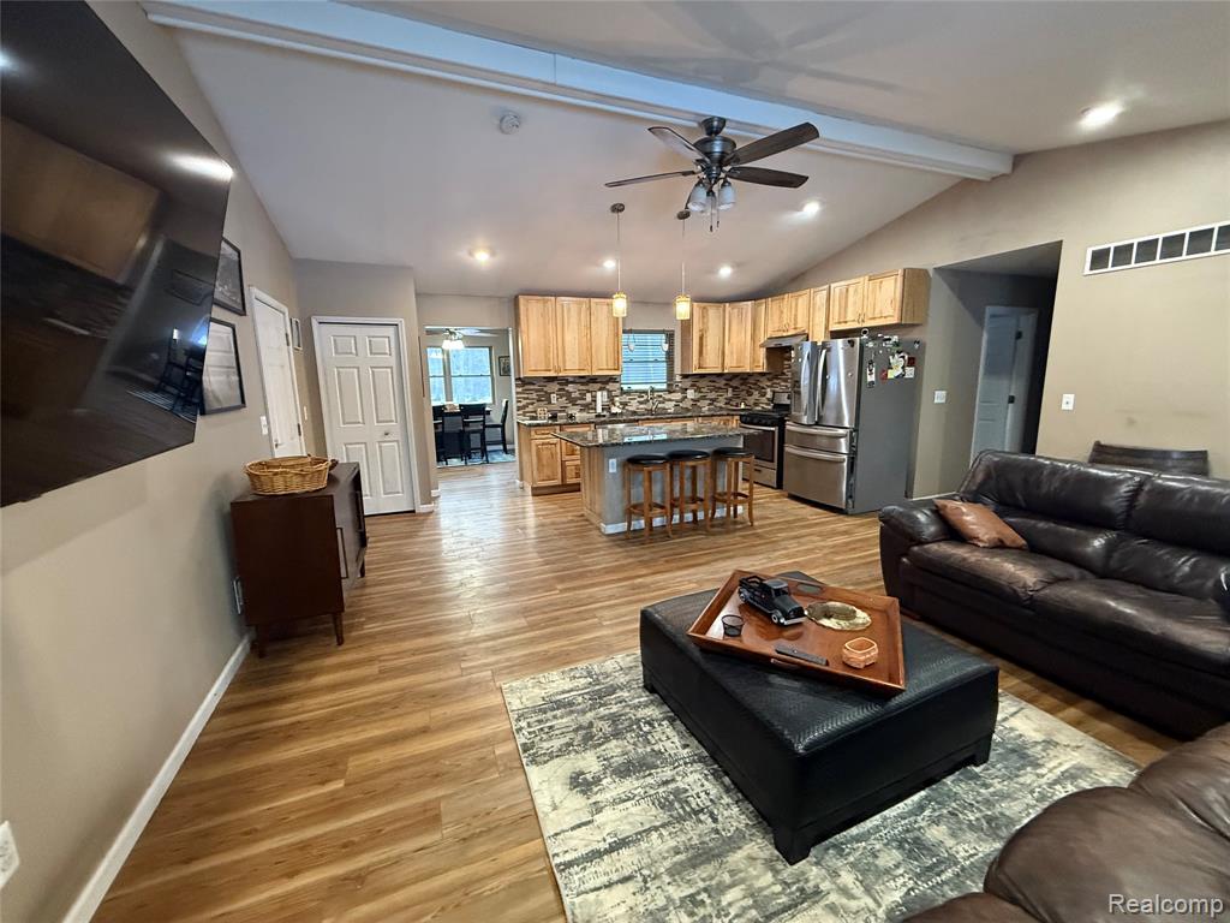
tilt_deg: -9.7
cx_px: 615
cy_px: 462
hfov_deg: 102.1
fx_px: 497
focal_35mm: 14
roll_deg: +0.5
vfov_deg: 85.7
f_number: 2.2
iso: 500
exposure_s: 1/60
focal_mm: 2.22
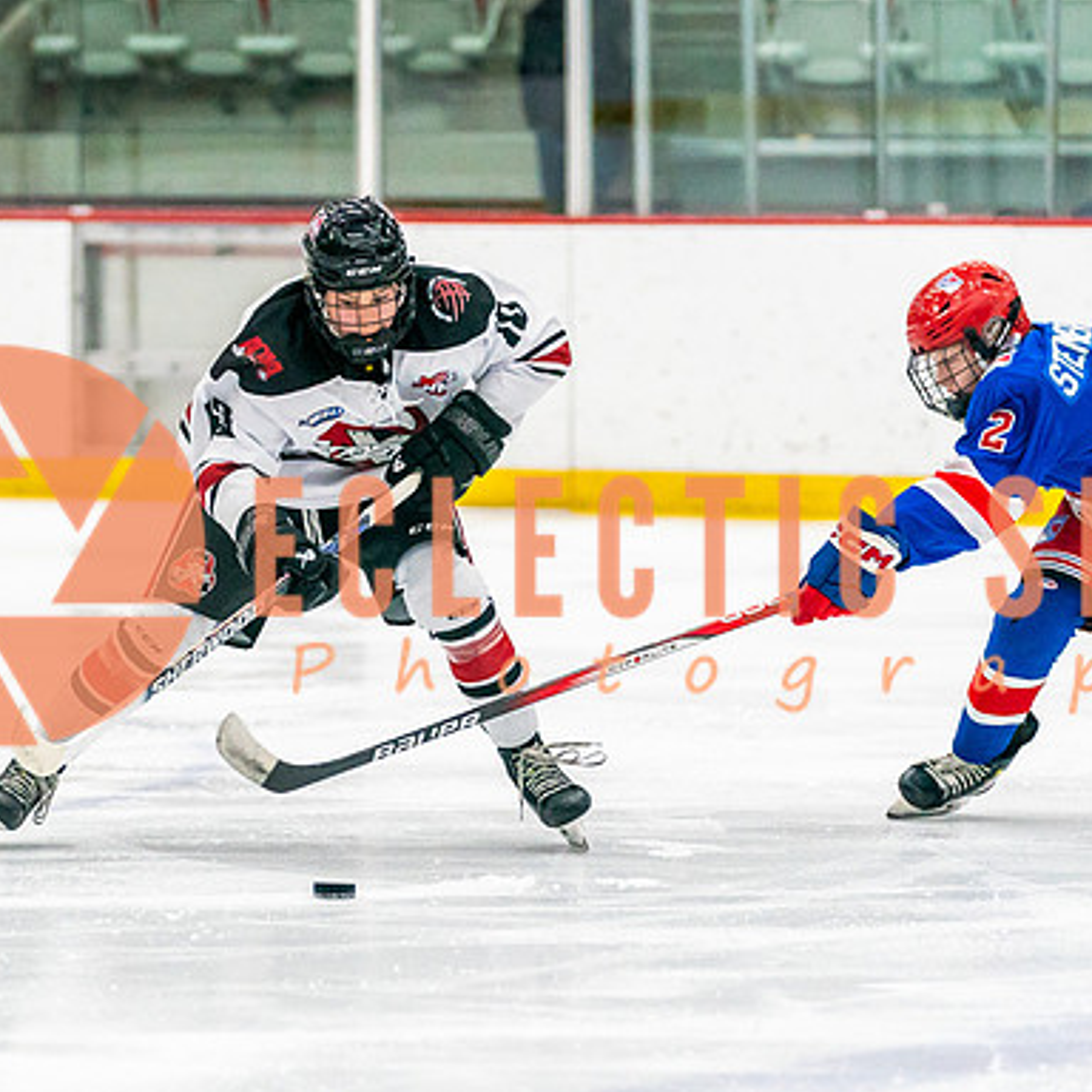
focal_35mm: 268
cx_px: 307
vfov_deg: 6.5
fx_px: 9565
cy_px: 613
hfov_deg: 6.5
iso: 3200
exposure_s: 1/1000
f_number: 2.8
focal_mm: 131
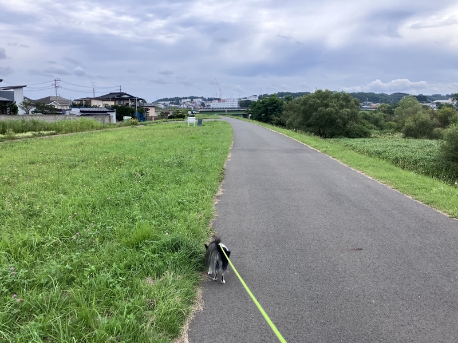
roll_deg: -0.7
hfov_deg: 63.4
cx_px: 229
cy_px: 172
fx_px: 370
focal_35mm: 28
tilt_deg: -7.7
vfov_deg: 49.7
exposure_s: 1/934
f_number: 1.8
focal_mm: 3.99
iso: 32
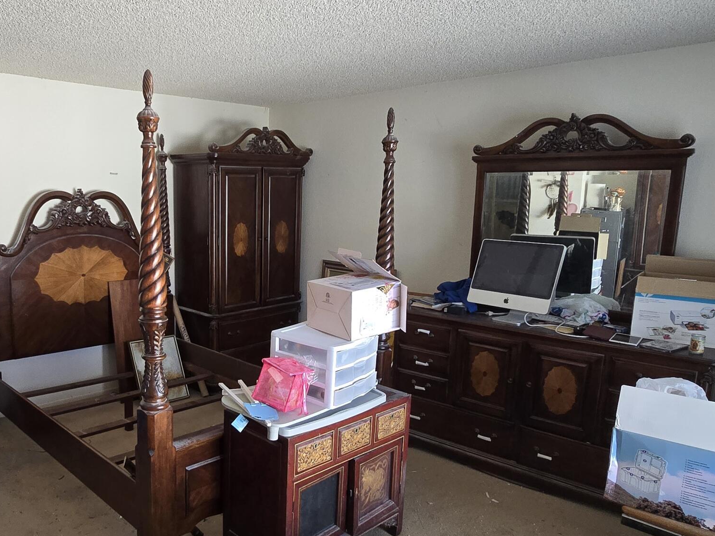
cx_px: 229
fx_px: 537
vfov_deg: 52.8
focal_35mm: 26
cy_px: 313
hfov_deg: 65.2
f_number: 2.2
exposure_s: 1/60
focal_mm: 2.2
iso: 320
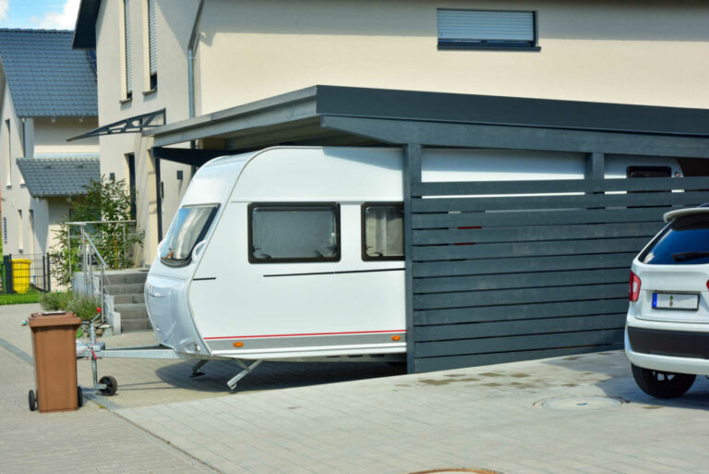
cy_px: 237
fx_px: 1281
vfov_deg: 20.9
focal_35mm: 65
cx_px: 354
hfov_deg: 30.9
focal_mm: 65
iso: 400
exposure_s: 1/200
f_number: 13
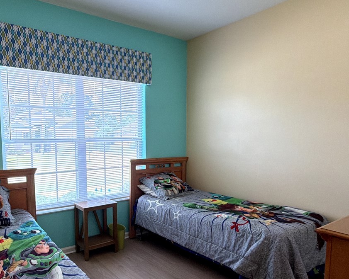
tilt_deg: -5.7
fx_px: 269
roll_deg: +0.7
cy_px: 162
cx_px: 126
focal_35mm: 26
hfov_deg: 64.8
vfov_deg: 54.7
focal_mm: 2.22
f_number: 2.2
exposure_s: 1/120
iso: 125
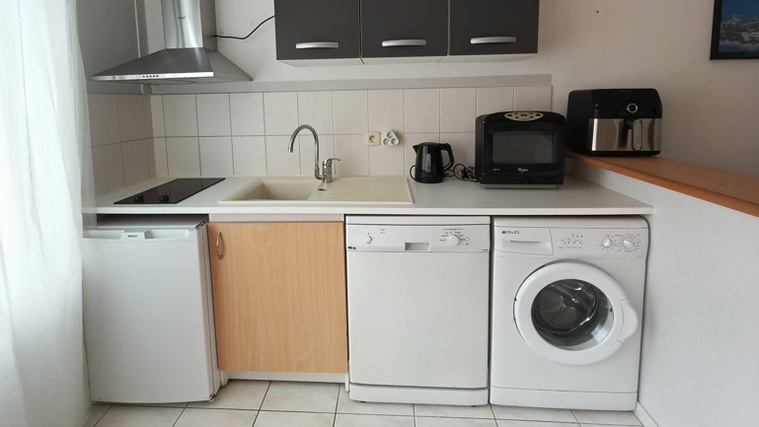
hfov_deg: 95.9
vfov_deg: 62.4
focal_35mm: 17
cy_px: 143
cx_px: 367
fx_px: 342
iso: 250
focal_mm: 1.67
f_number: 2.2
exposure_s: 1/50
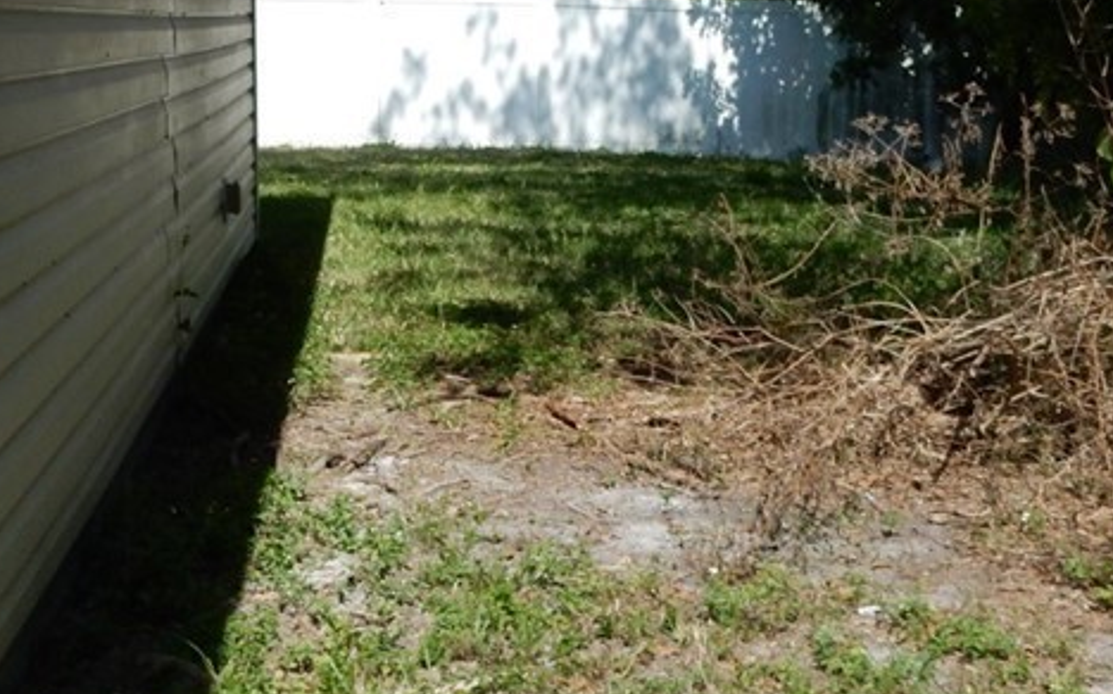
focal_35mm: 58
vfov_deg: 21.7
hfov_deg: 35.1
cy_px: 38
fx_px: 1758
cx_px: 533
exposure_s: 1/1600
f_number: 3.7
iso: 125
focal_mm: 4.5
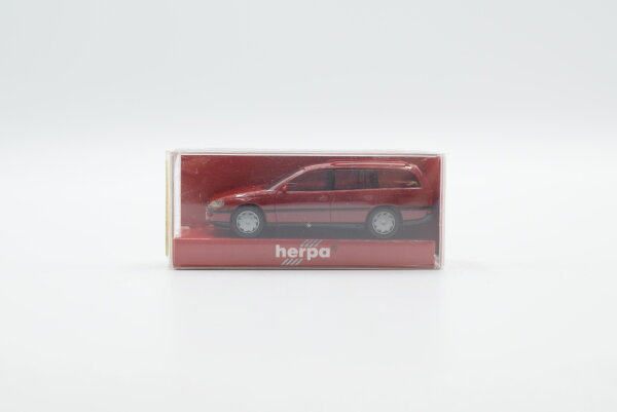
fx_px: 900
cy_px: 206
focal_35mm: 52
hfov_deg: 37.8
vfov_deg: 25.8
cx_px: 308
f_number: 8
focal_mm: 35
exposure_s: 1/160
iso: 400
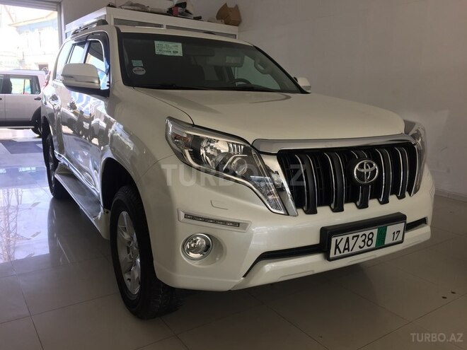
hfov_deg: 61.7
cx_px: 234
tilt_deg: -11.8
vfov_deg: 48.2
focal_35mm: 29
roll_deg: -2.8
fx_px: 391
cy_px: 175
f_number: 2.2
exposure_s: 1/100
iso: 32
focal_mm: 4.15
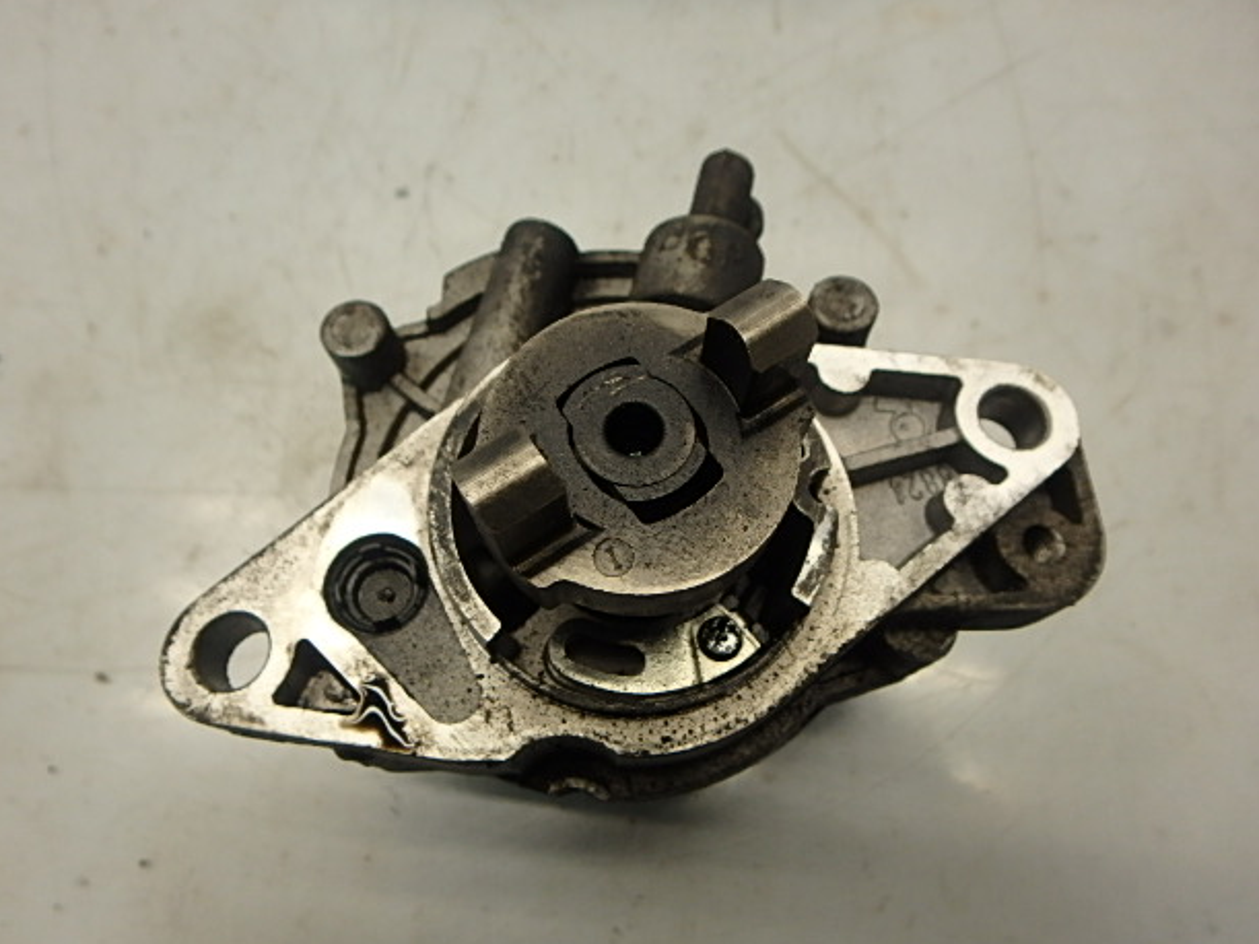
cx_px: 608
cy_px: 491
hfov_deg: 76.4
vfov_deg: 61.0
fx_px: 800
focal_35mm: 22
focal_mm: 3.7
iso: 200
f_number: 3.5
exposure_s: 1/60
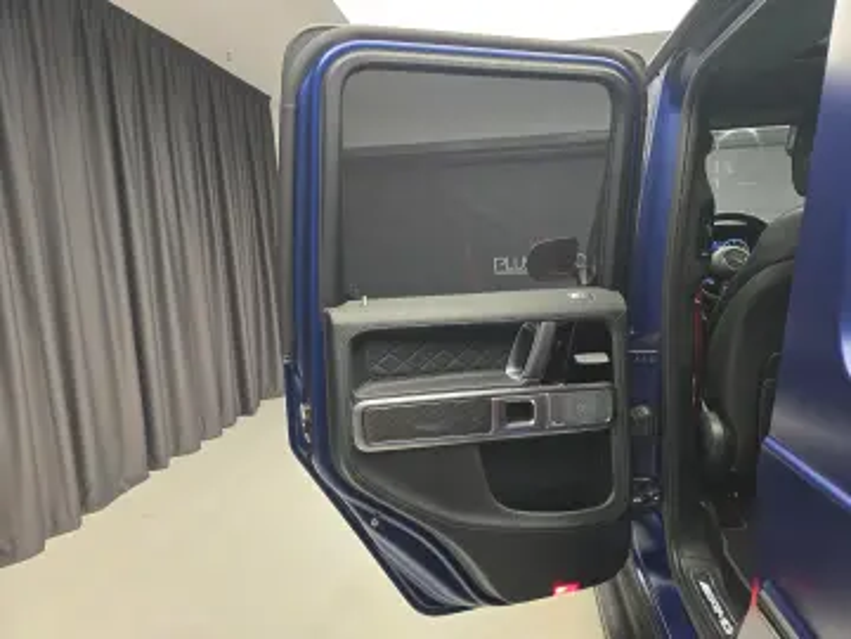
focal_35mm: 23
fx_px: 565
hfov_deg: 73.9
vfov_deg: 58.9
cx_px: 426
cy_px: 320
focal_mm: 6.3
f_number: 1.7
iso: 320
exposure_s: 1/120
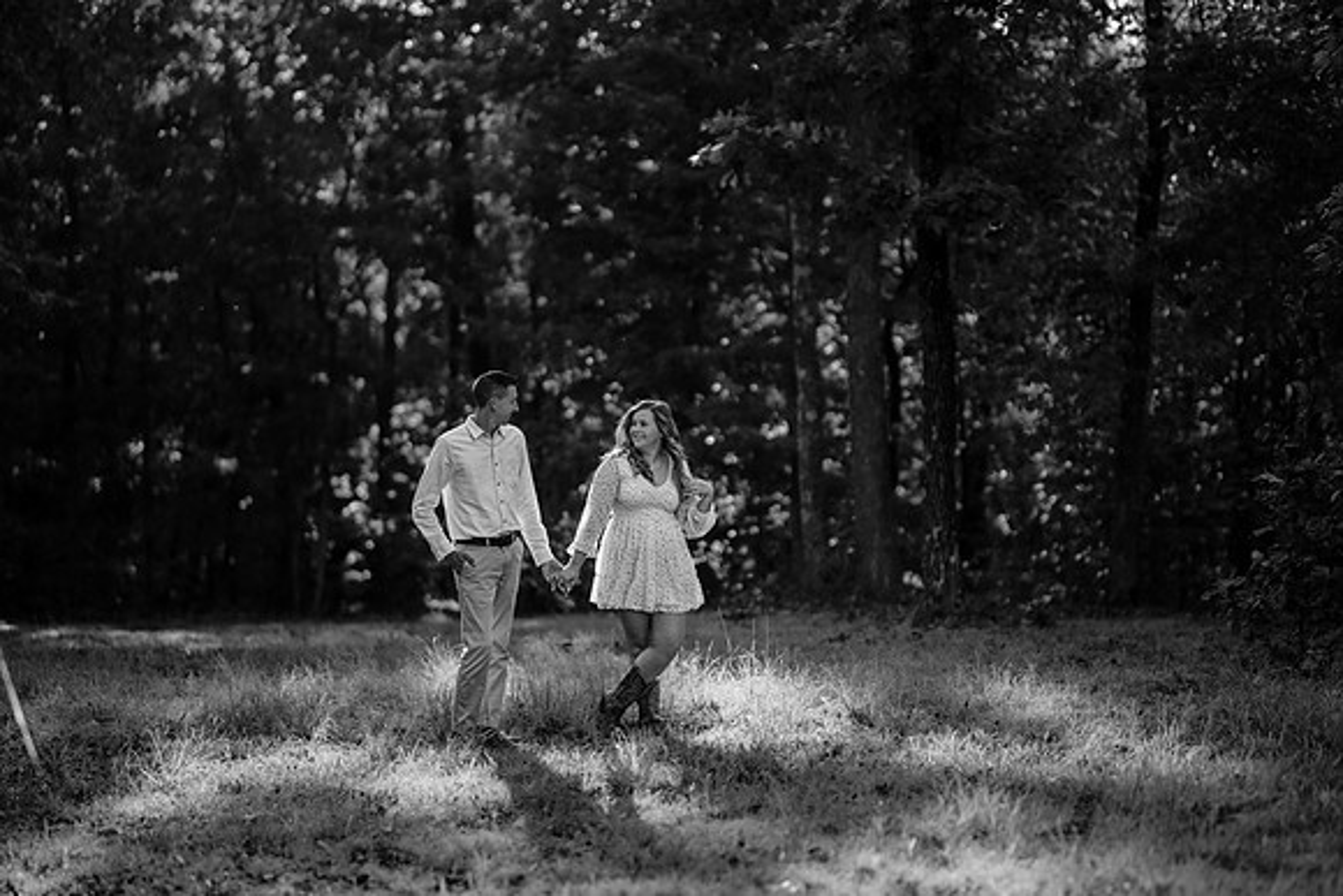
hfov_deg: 22.1
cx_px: 662
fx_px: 3438
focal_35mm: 92
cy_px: 435
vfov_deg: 14.9
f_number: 1.4
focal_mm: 85
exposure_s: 1/640
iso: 200
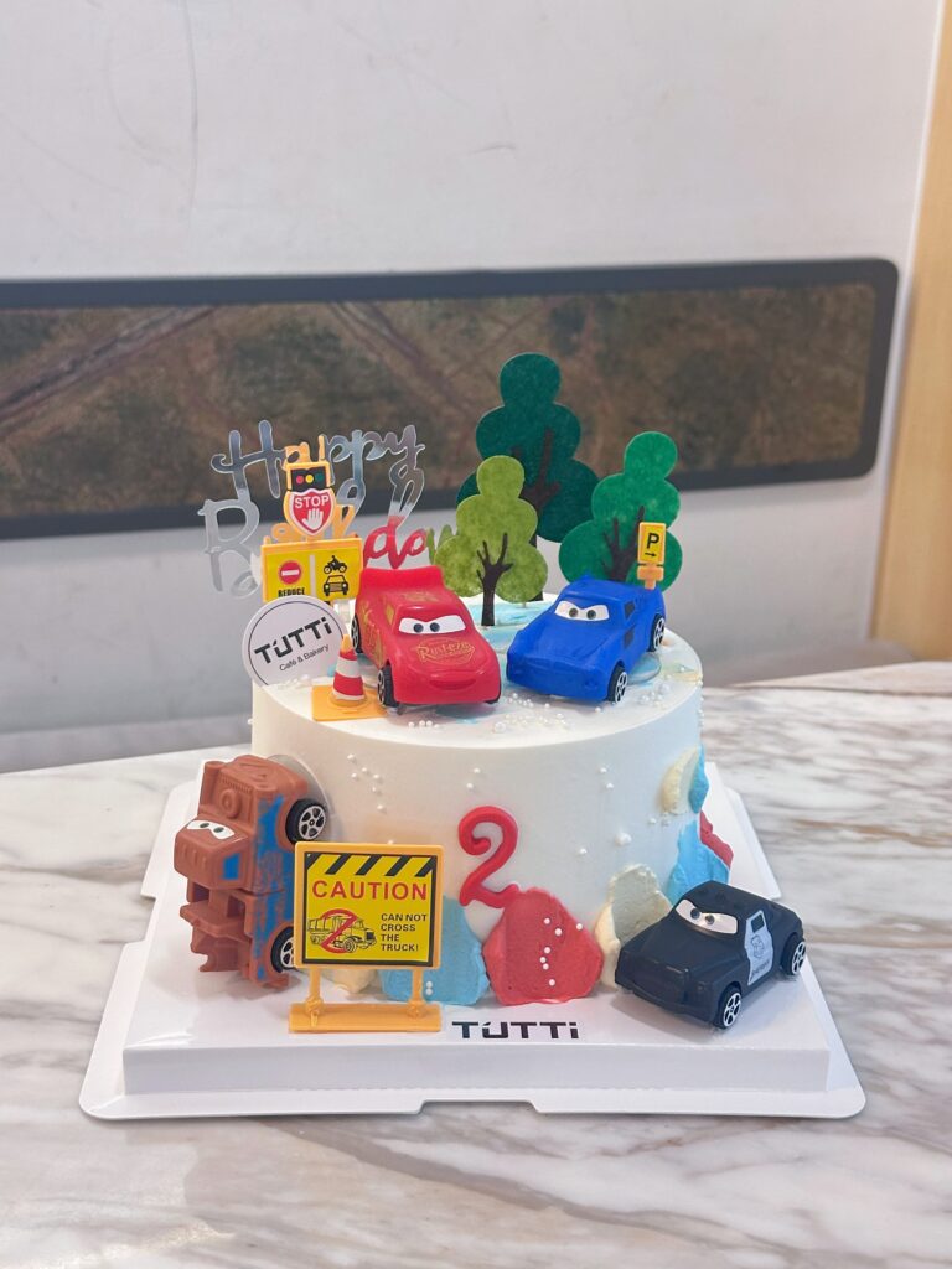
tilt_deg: -20.3
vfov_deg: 39.7
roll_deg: -2.0
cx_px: 476
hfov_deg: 30.3
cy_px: 634
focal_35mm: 48
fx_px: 1760
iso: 200
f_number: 1.78
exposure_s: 1/33
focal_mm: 6.86
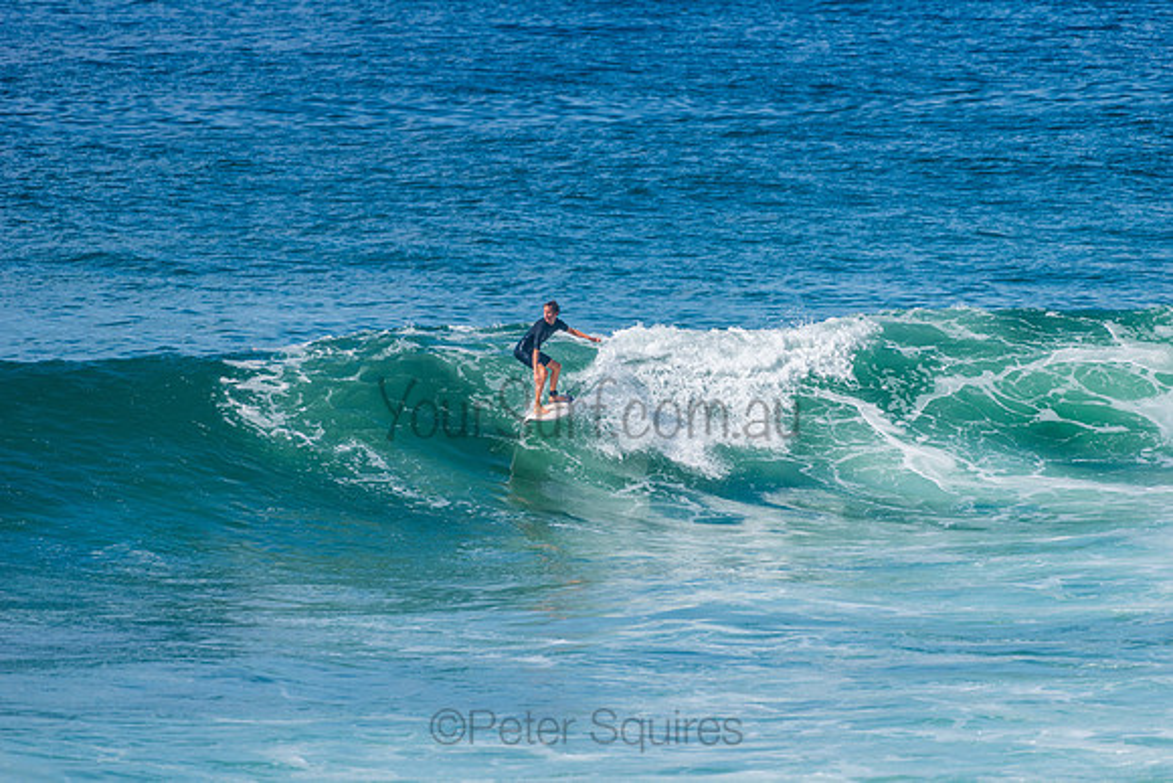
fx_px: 16295
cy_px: 392
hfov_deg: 4.1
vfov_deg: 2.8
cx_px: 586
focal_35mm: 500
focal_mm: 500
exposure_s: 1/2000
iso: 180
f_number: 5.6
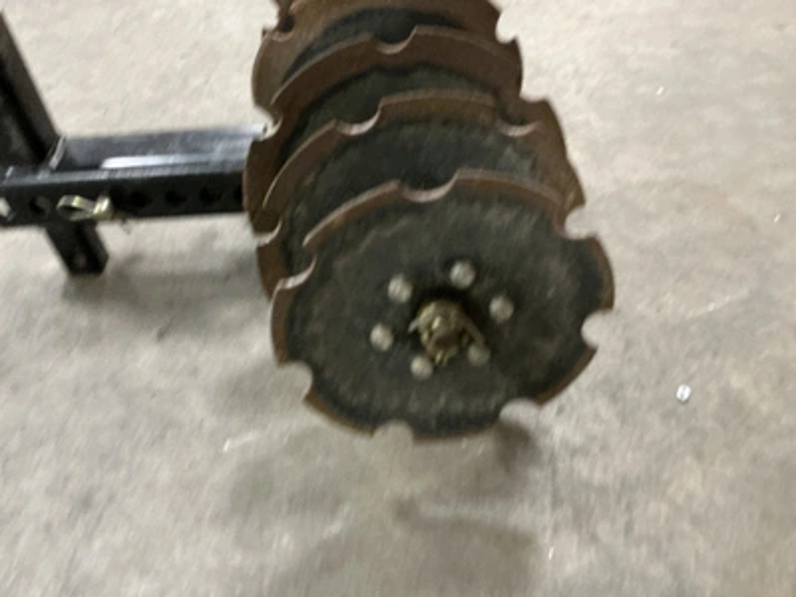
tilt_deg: -46.3
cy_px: 298
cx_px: 398
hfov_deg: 63.4
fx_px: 644
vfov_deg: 49.7
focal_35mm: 28
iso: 400
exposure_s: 1/30
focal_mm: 3
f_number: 1.8
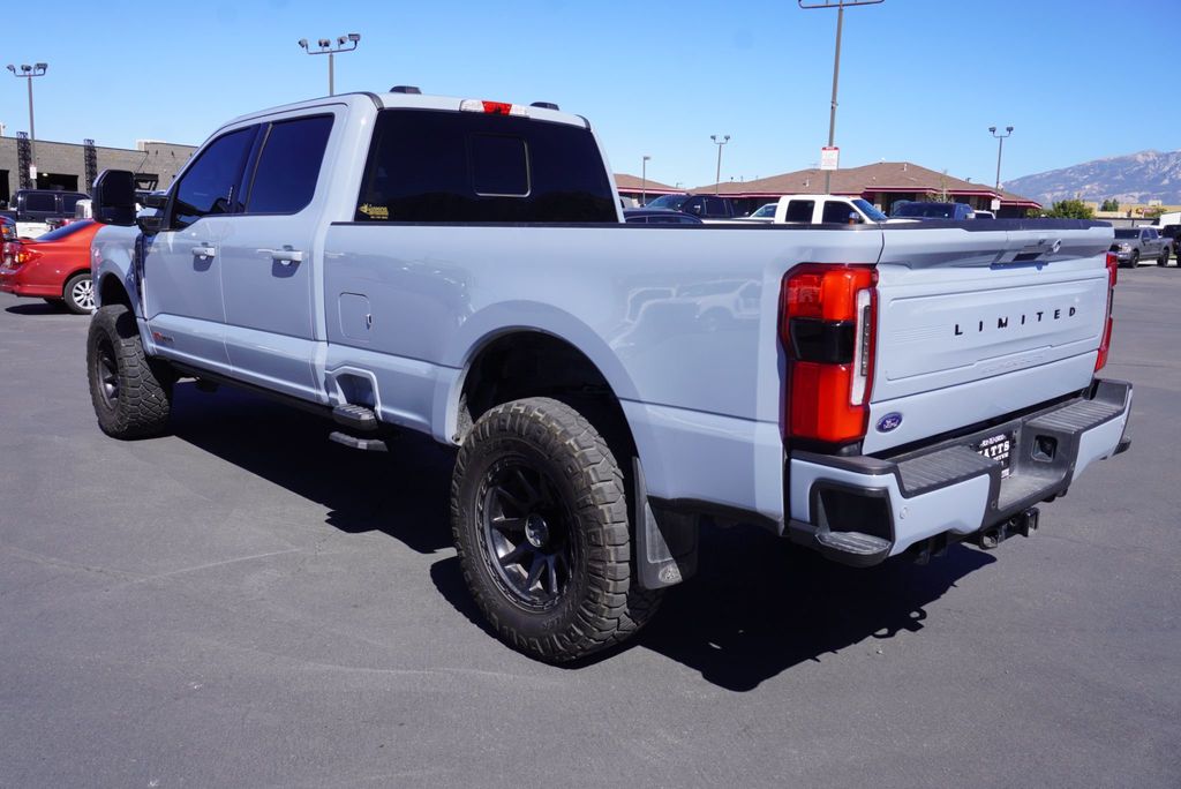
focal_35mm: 30
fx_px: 985
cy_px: 394
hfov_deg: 61.9
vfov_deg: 43.7
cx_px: 590
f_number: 10
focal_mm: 20
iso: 100
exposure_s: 1/160
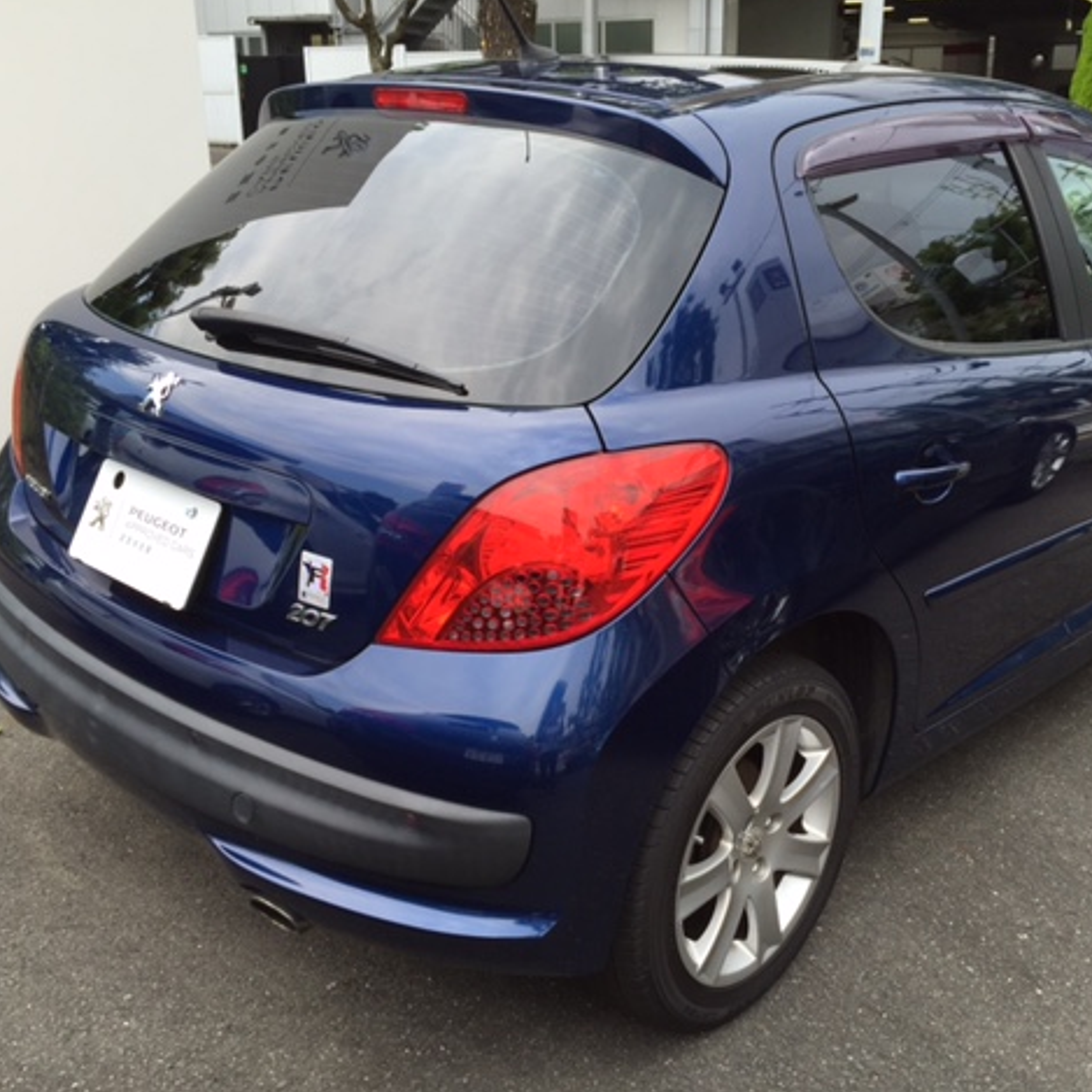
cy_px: 547
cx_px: 631
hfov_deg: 47.1
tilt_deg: -17.6
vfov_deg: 47.2
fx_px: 1249
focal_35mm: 35
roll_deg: -1.7
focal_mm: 4.15
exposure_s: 1/273
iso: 32
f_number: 2.2
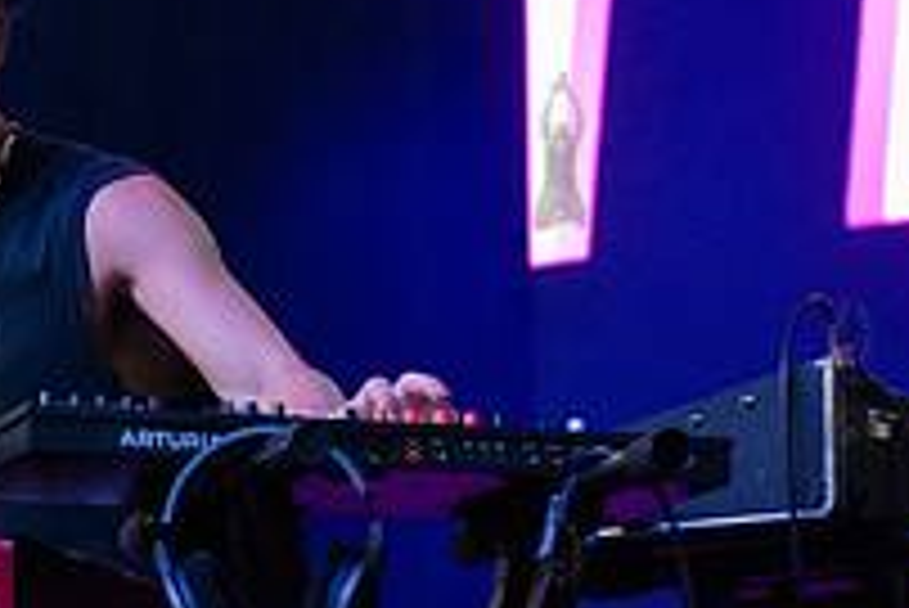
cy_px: 326
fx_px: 5736
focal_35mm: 227
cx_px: -49
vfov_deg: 6.1
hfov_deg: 9.0
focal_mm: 70
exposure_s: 1/500
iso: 5000
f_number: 4
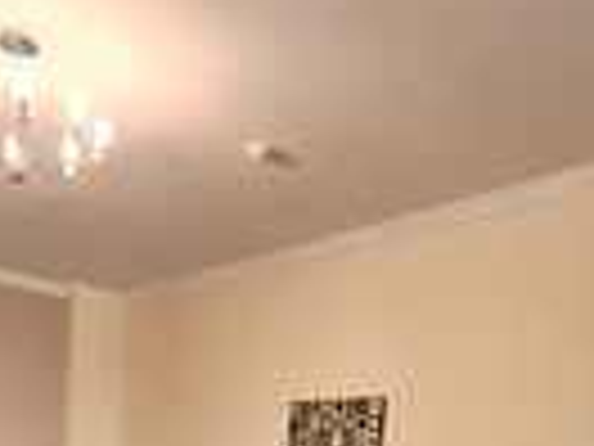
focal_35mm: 45
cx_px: 295
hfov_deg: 42.1
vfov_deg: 26.5
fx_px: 772
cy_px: 601
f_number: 2.2
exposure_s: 1/25
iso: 250
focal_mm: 1.74
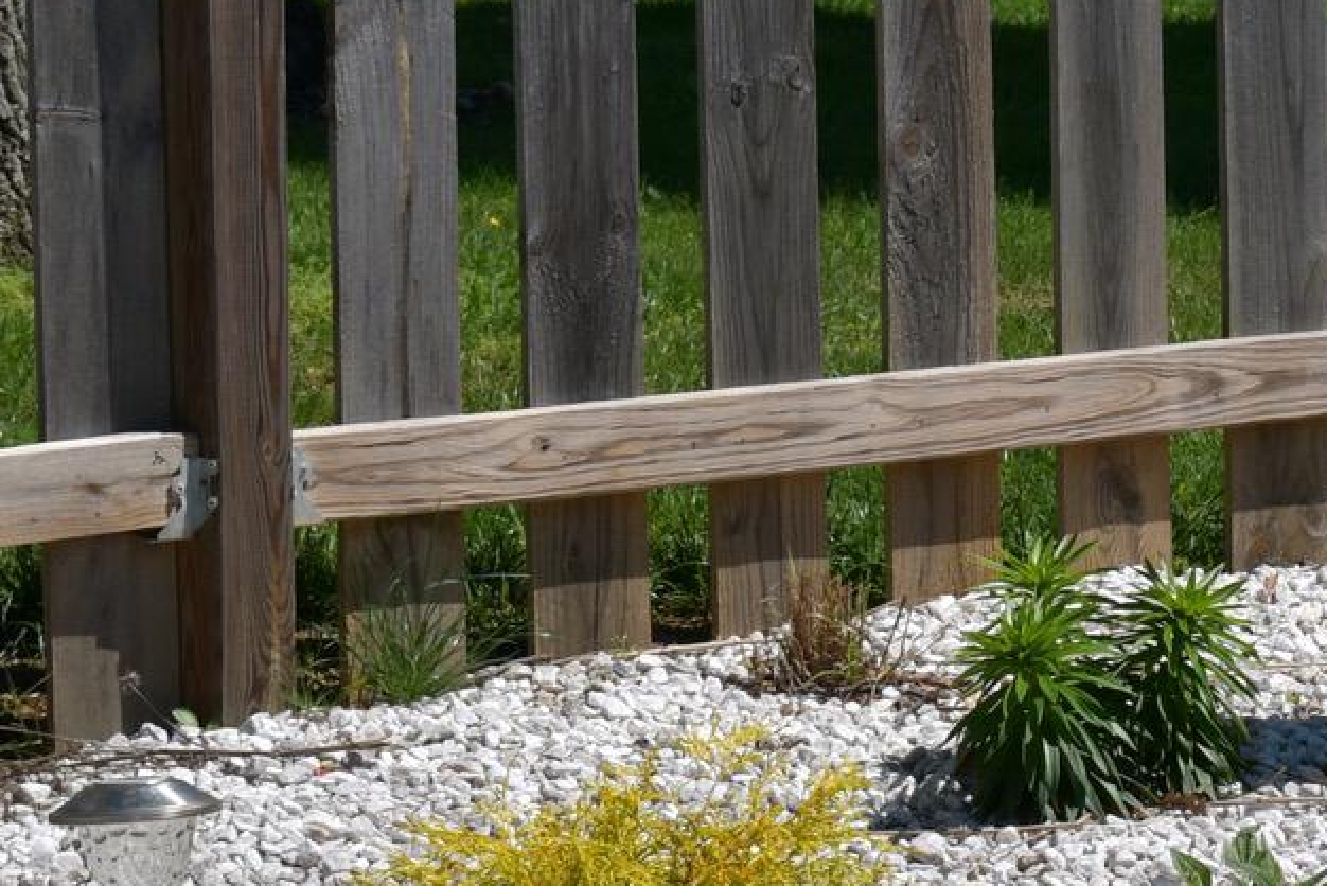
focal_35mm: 255
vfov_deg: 5.4
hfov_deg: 8.0
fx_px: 9403
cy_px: 438
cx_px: 1560
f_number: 13
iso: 100
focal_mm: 52
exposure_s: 1/250
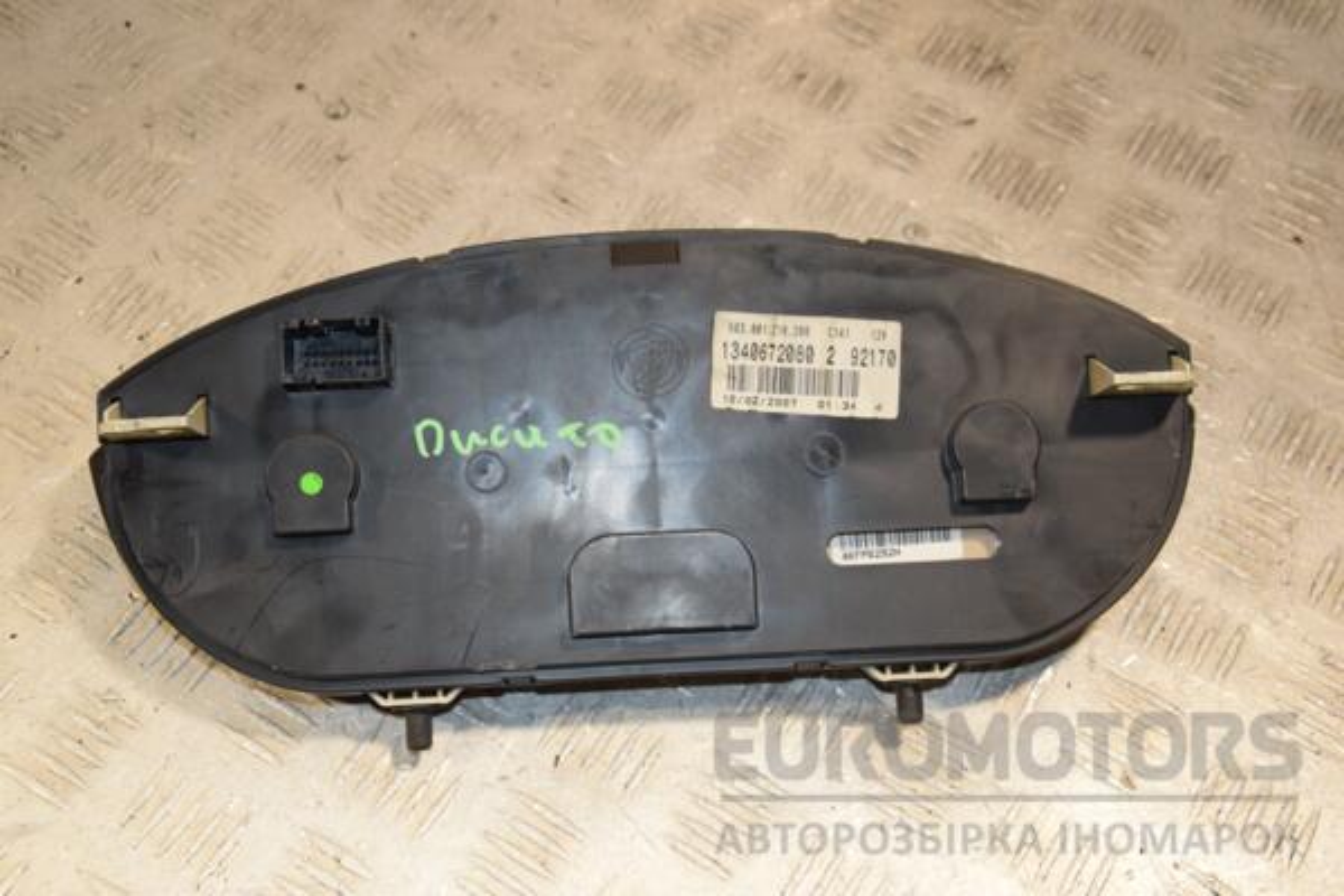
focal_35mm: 52
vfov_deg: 25.8
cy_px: 448
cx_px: 672
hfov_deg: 37.9
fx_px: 1960
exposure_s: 1/200
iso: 800
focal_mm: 35
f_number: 6.3
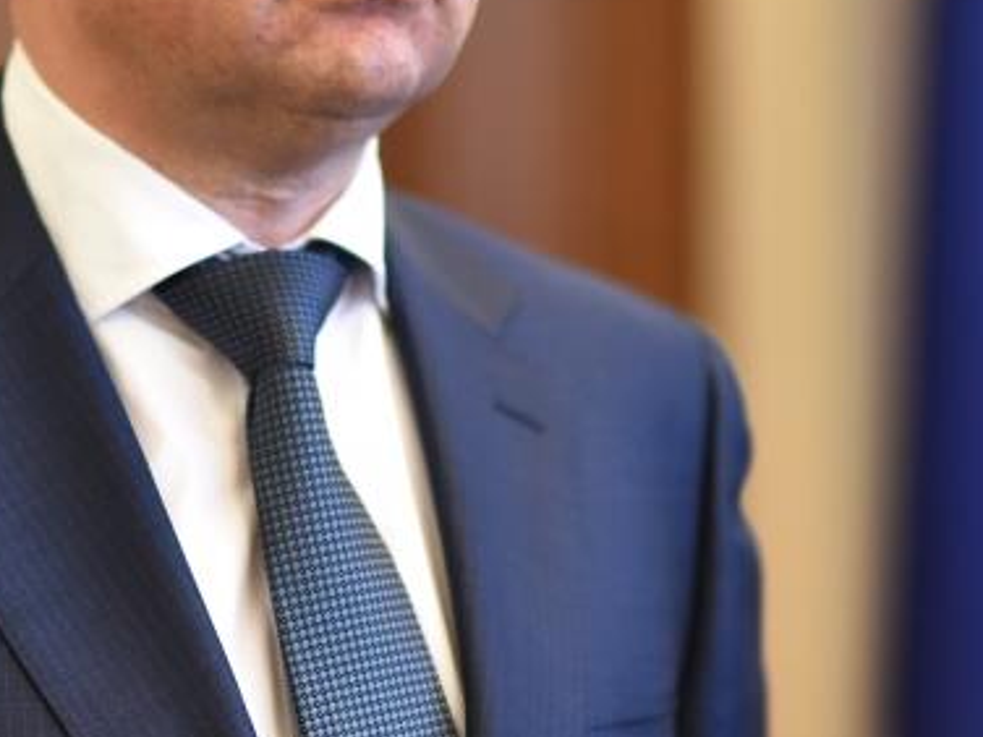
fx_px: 6333
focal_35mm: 223
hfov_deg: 8.9
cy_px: 227
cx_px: 340
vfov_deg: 6.7
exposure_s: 1/640
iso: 2000
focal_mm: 85
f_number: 1.4
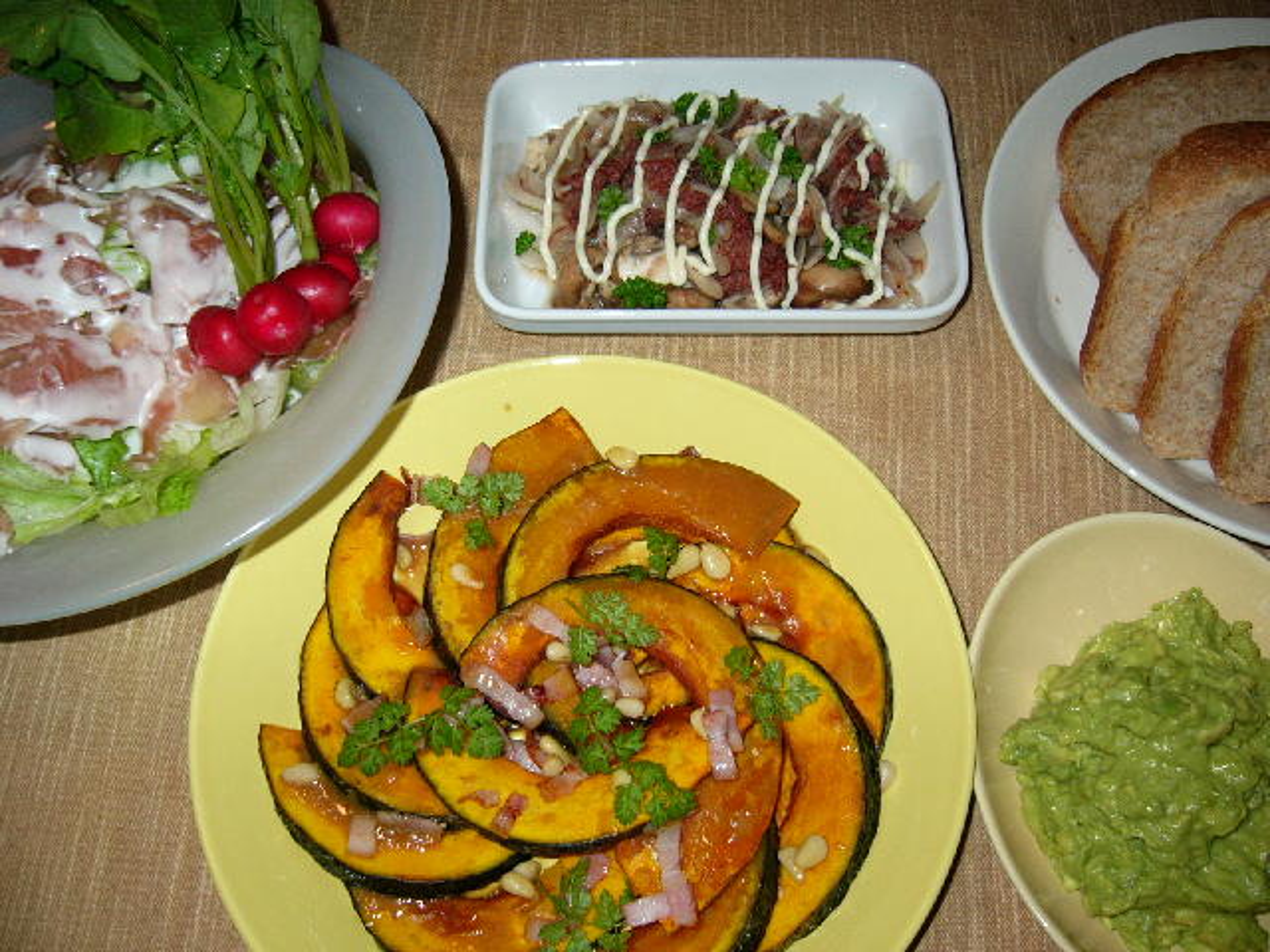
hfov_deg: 52.6
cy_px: 476
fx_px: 1284
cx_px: 635
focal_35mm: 35
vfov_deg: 40.7
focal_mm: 5.8
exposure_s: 1/60
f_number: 2.8
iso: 100
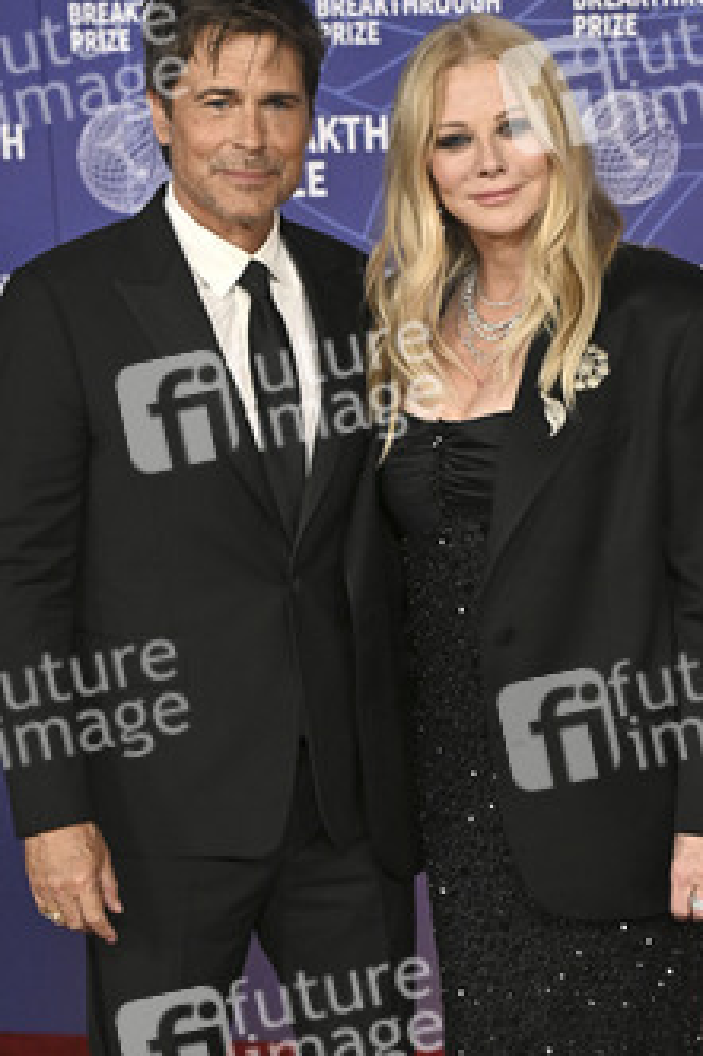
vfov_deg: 37.5
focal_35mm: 53
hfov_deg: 25.5
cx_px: 372
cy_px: 557
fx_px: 1554
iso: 2000
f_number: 4
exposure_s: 1/320
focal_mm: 44
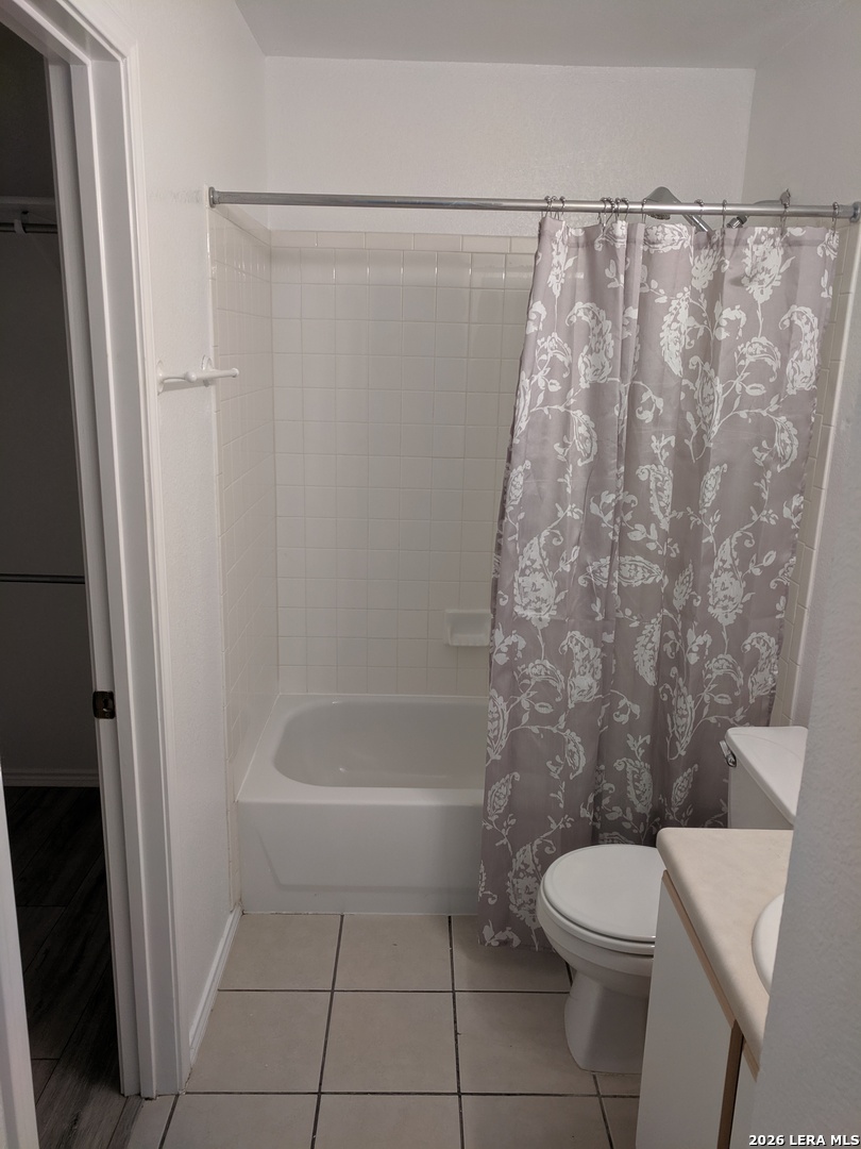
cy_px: 574
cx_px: 430
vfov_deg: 67.3
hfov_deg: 53.1
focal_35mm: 26
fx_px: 862
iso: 181
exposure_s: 1/120
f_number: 2
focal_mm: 4.67
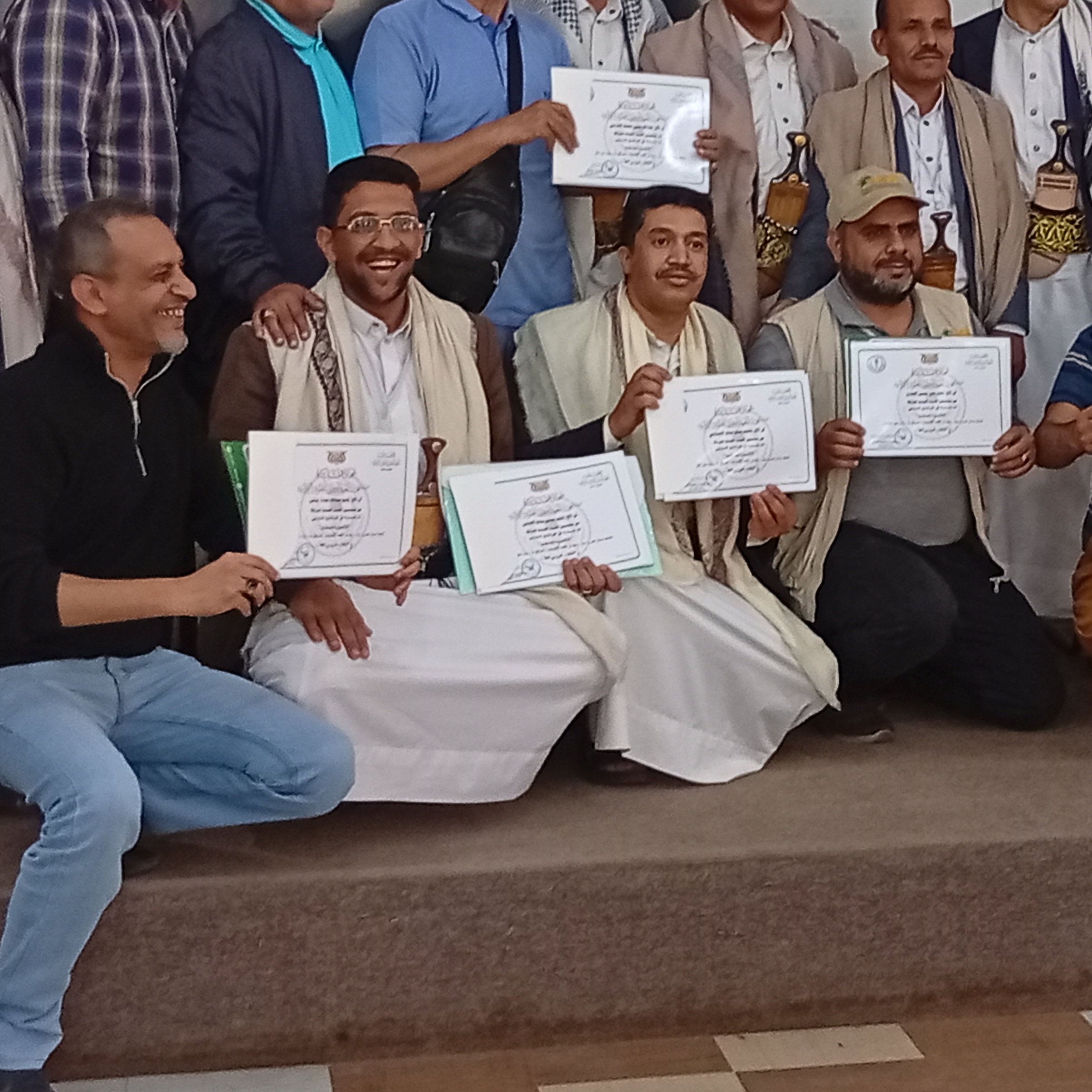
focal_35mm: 81
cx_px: 813
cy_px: 286
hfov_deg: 21.2
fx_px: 2891
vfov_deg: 21.2
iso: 219
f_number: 1.8
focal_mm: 3.84
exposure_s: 1/40
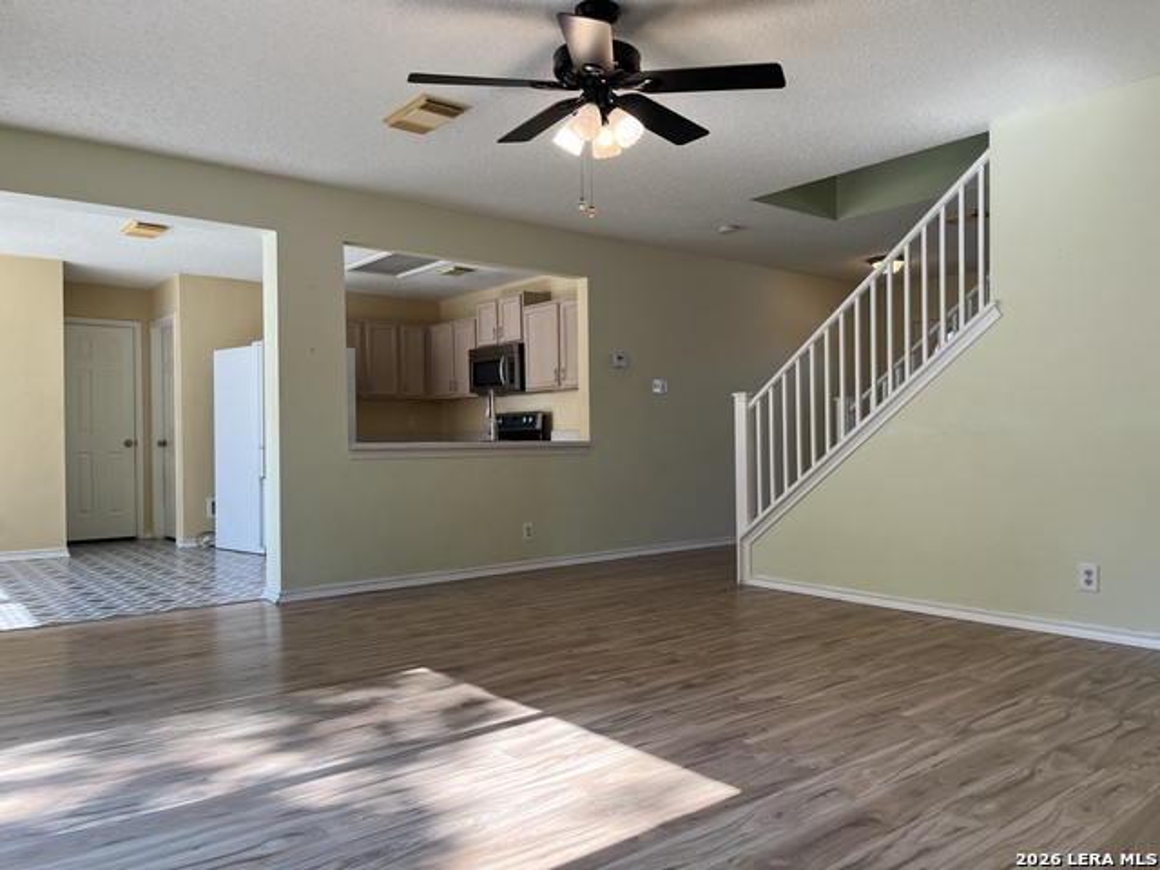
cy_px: 435
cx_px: 580
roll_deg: +0.7
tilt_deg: -0.6
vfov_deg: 53.1
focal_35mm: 26
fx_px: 871
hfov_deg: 67.3
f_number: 1.6
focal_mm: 5.1
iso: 64
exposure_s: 1/164
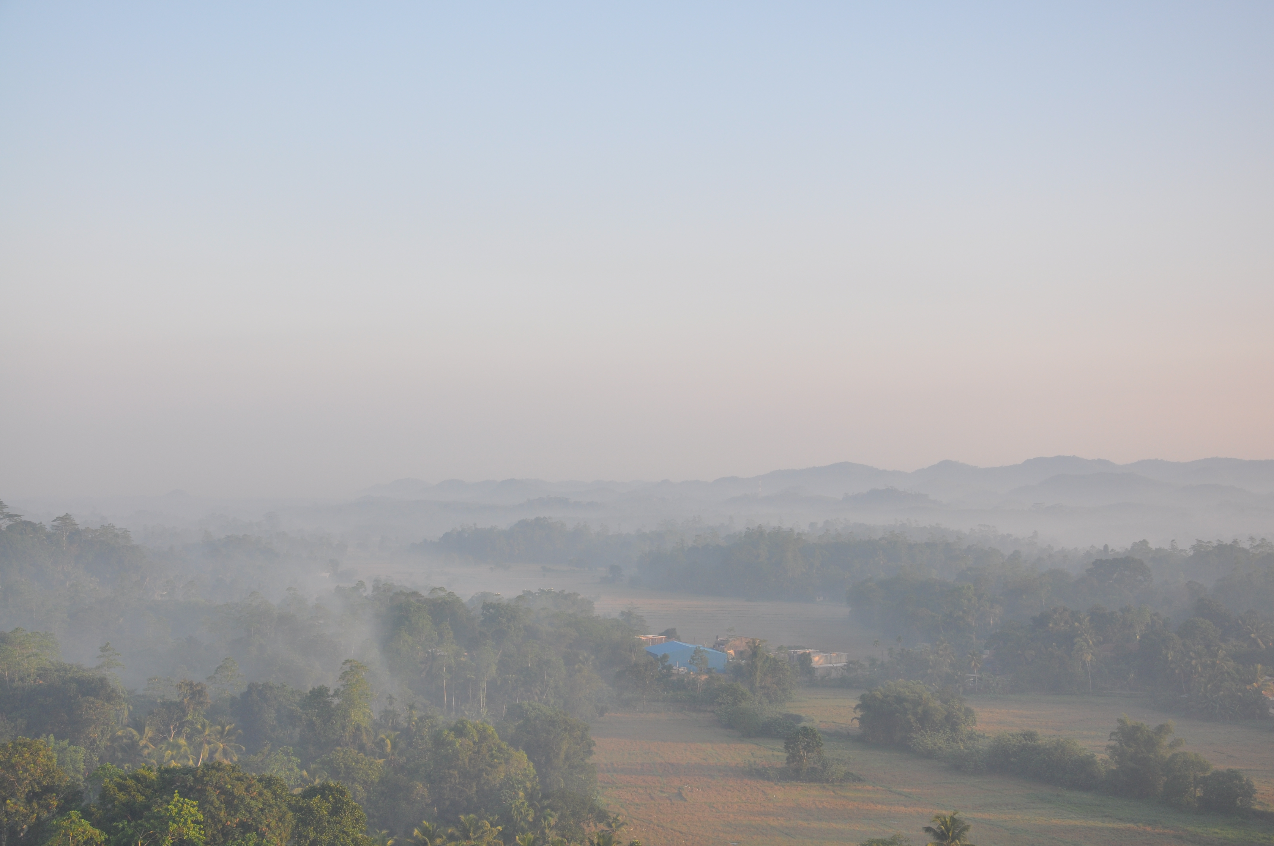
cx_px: 637
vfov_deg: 25.7
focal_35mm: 52
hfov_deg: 37.9
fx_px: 1856
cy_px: 423
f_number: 8
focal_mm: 35
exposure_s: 1/250
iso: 250
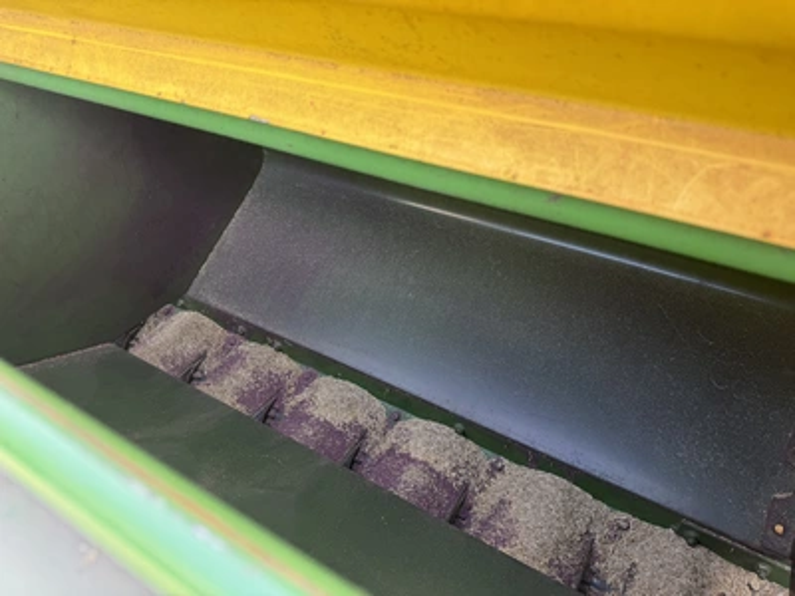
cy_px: 298
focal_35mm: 24
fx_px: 551
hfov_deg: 71.6
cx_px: 398
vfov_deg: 56.8
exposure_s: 1/121
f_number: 1.78
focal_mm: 6.76
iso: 80
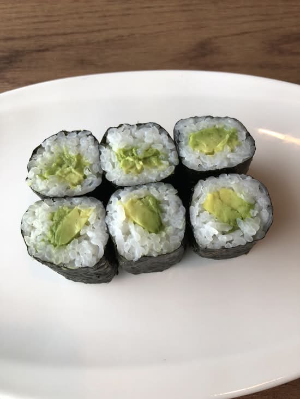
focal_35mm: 28
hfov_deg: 49.8
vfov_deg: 63.4
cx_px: 150
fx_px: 323
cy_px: 200
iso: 50
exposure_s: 1/120
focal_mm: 3.99
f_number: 1.8
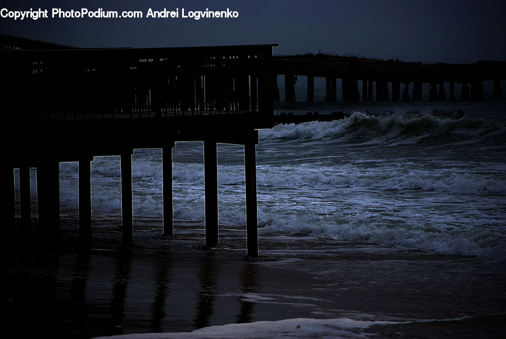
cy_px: 170
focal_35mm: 150
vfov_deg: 9.2
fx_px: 2110
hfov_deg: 13.7
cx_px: 253
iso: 160
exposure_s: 1/1000
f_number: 4.5
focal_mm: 100
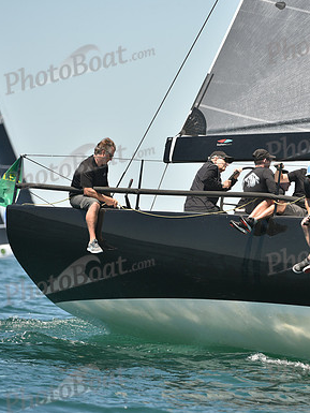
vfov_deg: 4.6
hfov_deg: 3.4
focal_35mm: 435
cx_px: 211
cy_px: 206
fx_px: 5191
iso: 250
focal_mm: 300
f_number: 5
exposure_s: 1/1250
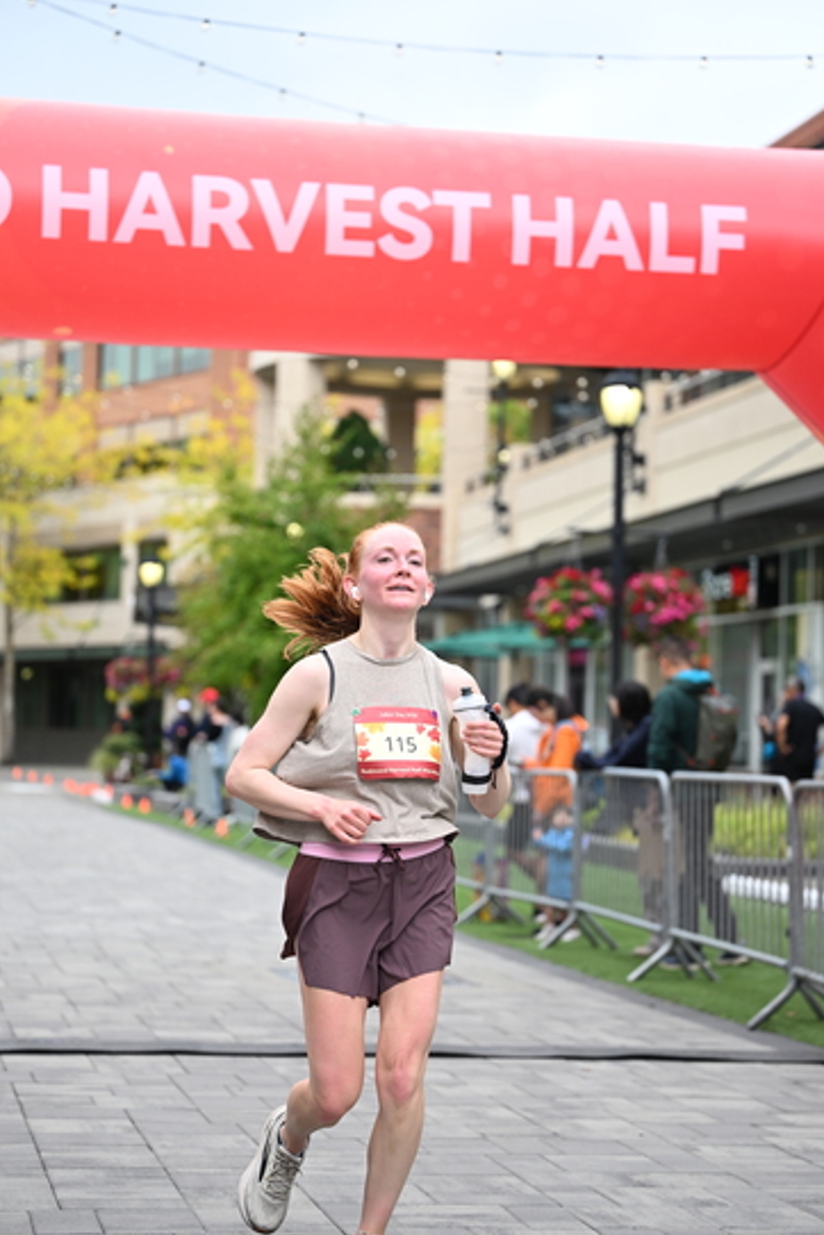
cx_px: 415
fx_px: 2678
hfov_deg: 17.5
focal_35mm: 78
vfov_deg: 26.0
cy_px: 619
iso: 640
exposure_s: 1/2000
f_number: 2.8
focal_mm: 77
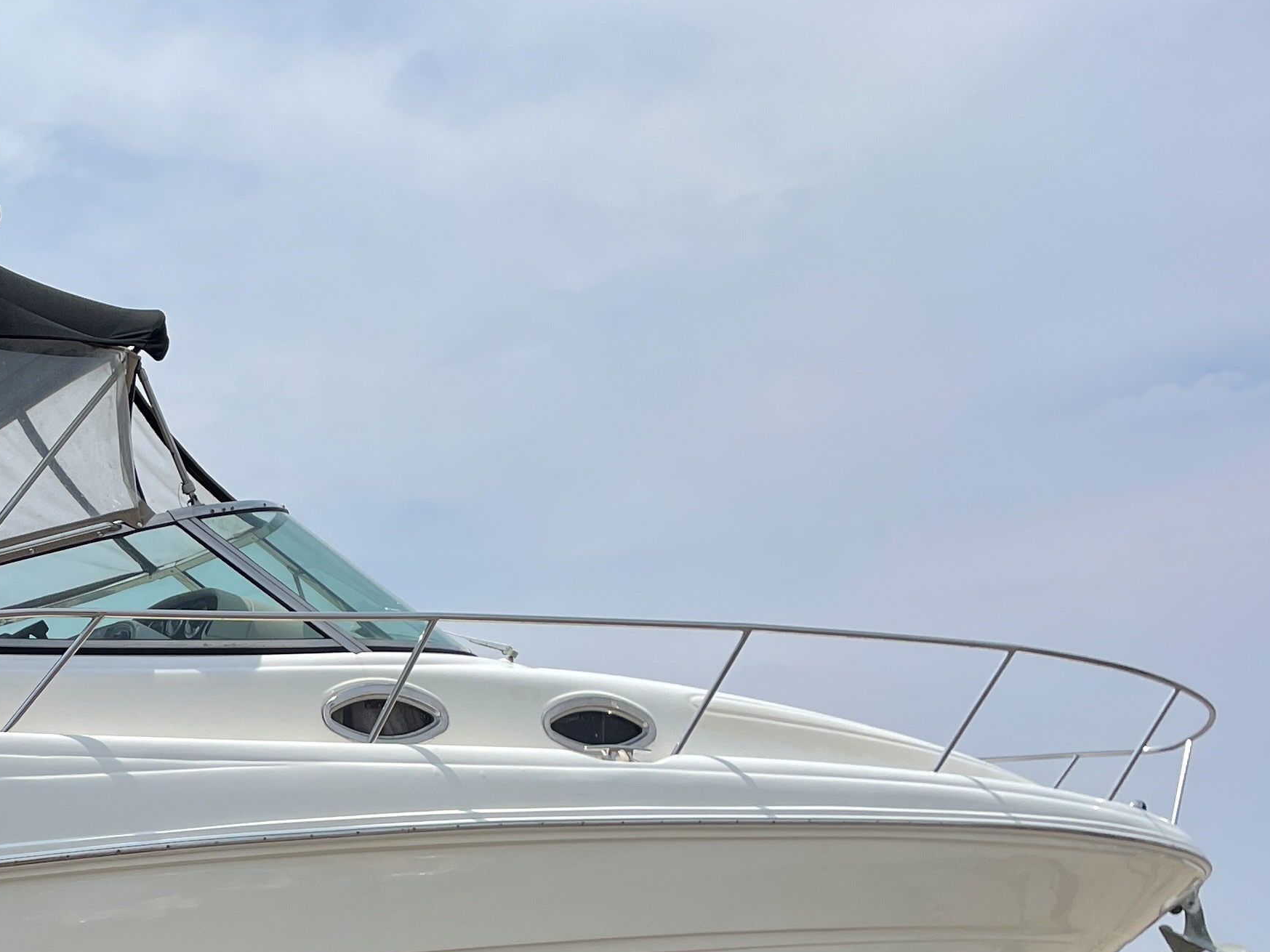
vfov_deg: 23.5
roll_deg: -0.5
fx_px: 2201
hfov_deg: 29.6
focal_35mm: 60
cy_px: 916
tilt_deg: +2.0
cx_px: -57
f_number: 1.6
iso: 32
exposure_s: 1/5814
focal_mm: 4.2
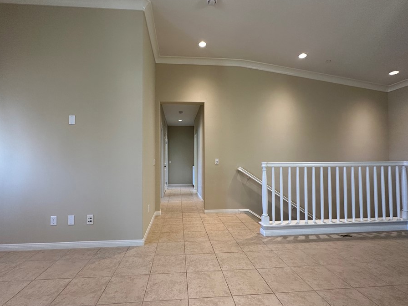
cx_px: 193
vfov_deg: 78.1
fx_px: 189
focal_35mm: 16
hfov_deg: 94.4
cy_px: 158
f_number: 2.2
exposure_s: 1/120
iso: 200
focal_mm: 2.22
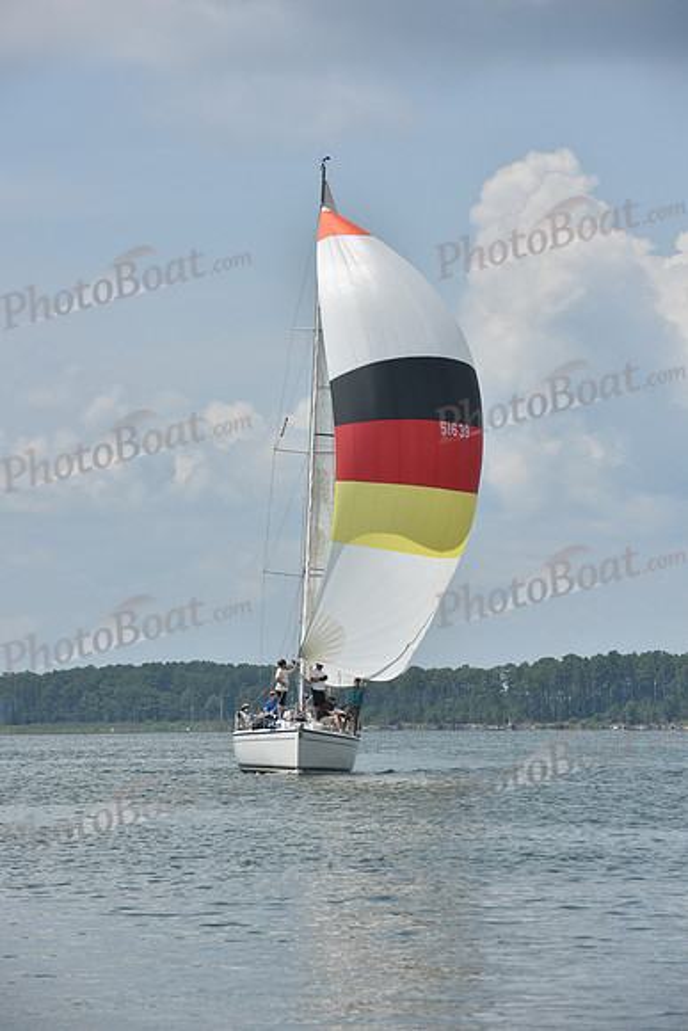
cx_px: 344
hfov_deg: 6.9
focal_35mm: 200
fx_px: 5729
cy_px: 516
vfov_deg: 10.3
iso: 320
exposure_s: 1/1000
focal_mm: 200
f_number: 11
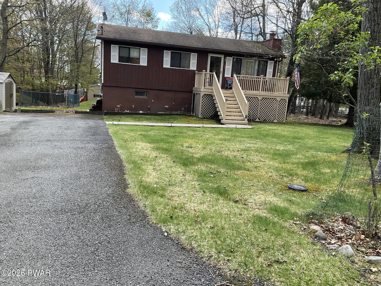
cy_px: 143
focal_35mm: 29
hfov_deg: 61.7
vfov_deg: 48.2
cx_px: 190
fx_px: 319
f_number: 1.8
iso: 25
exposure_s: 1/386
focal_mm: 3
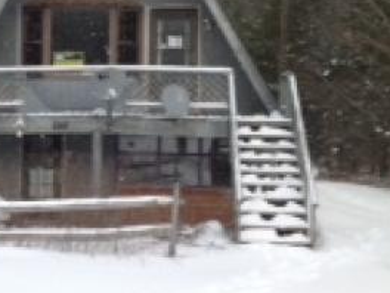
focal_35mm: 77
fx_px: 868
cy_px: 77
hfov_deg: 24.7
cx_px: 53
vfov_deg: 19.0
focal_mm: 4.28
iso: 50
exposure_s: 1/355
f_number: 2.4
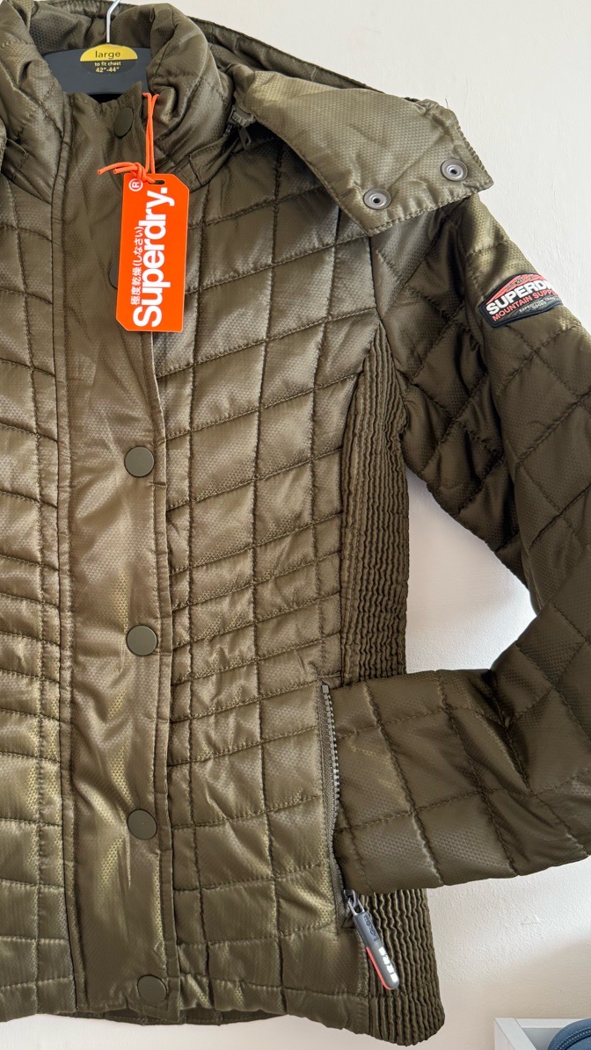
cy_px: 513
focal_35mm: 35
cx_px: 144
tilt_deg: +4.7
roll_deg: +0.8
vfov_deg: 56.6
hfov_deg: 33.0
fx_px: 975
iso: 160
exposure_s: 1/121
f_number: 1.78
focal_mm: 6.76
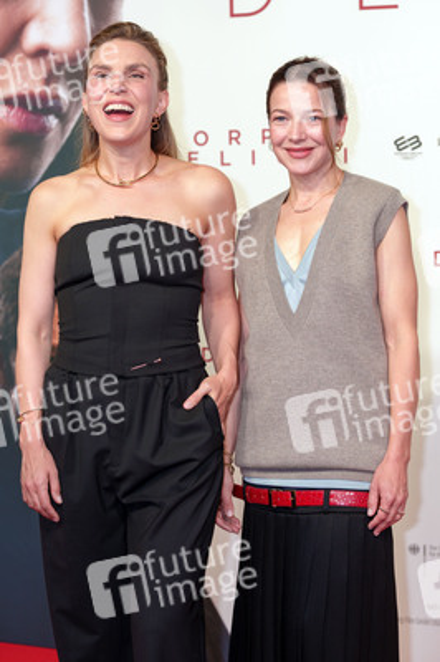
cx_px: 220
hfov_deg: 19.4
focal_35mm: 70
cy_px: 331
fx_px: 1285
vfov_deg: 28.9
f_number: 3.5
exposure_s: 1/200
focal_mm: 70
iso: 320
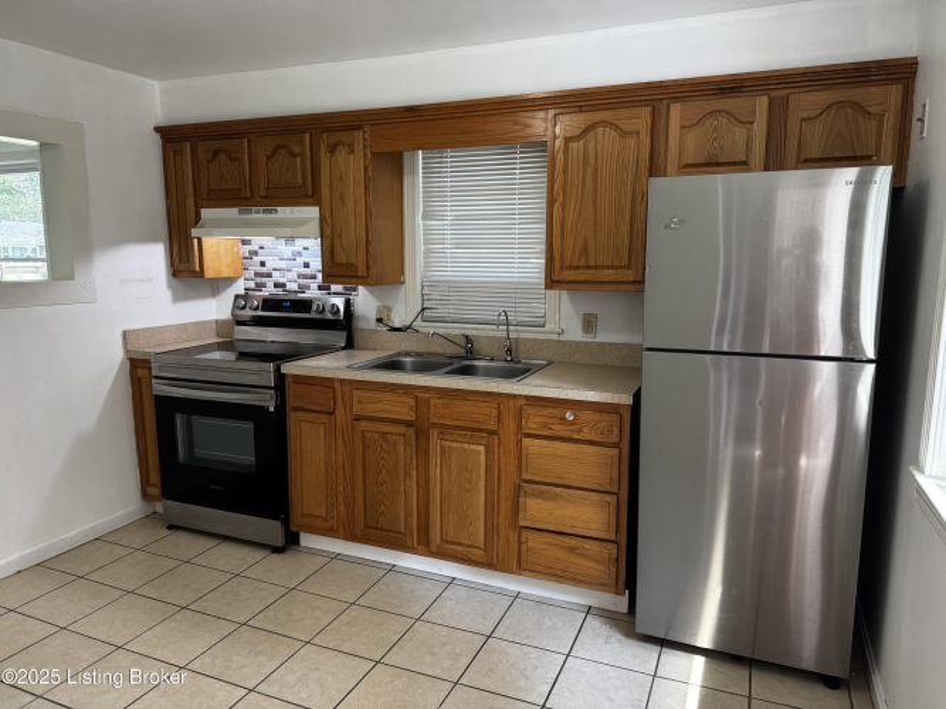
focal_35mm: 24
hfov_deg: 71.6
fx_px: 656
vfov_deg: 56.8
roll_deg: -0.3
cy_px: 354
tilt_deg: -9.4
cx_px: 473
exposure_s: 1/120
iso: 200
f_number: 1.78
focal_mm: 6.76
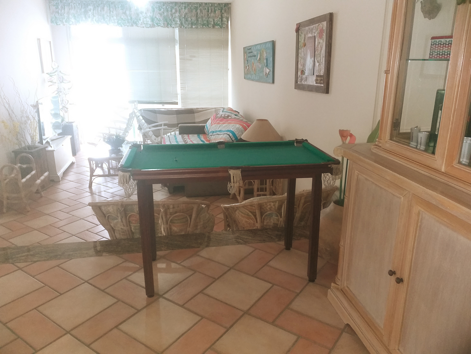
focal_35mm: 26
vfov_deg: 53.1
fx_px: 354
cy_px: 177
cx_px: 236
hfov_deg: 67.3
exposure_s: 1/40
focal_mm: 3.93
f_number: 1.7
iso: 125
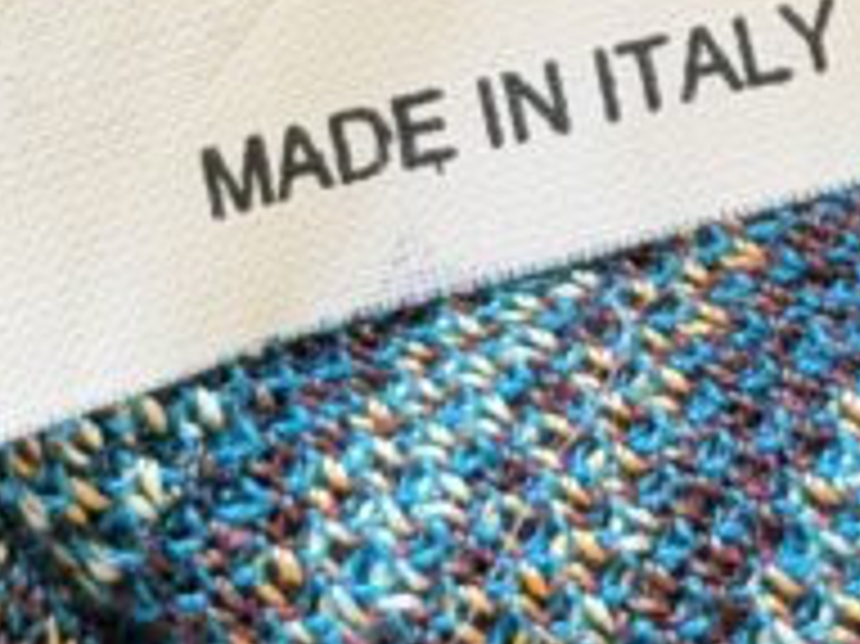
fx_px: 6381
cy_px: -351
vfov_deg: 5.7
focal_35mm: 257
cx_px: 495
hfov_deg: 7.7
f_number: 1.78
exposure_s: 1/60
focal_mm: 6.76
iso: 100
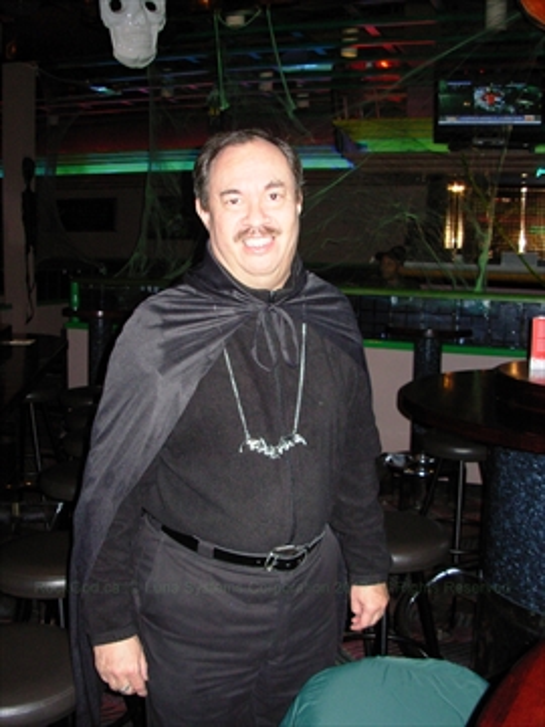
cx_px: 272
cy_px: 364
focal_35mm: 38
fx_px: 798
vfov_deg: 49.0
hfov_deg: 37.7
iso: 97
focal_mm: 6.3
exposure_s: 1/62.2
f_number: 2.9
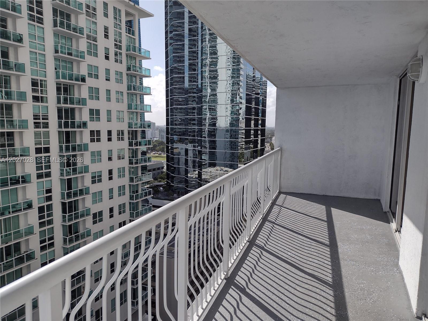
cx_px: 214
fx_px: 334
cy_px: 160
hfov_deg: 65.3
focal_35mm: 27
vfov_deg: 51.4
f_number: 1.7
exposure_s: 1/3011
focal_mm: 4.71
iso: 100
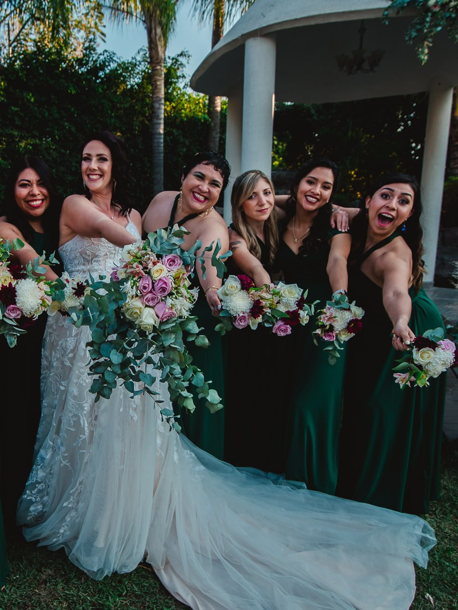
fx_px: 547
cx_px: 94
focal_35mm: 31
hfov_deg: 43.4
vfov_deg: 58.3
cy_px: 319
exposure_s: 1/320
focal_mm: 18
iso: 100
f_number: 3.5
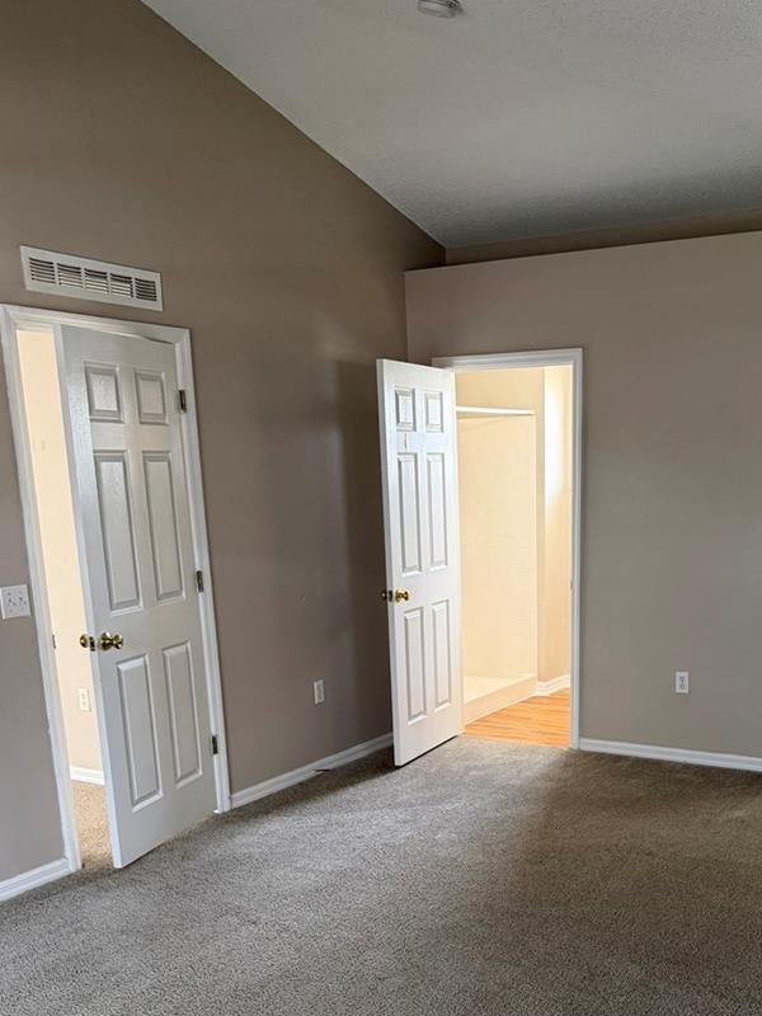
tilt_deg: -14.1
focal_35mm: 36
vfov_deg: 49.7
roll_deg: +0.5
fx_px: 1057
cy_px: 738
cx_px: 511
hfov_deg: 39.2
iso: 320
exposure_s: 1/60
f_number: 1.78
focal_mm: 6.76
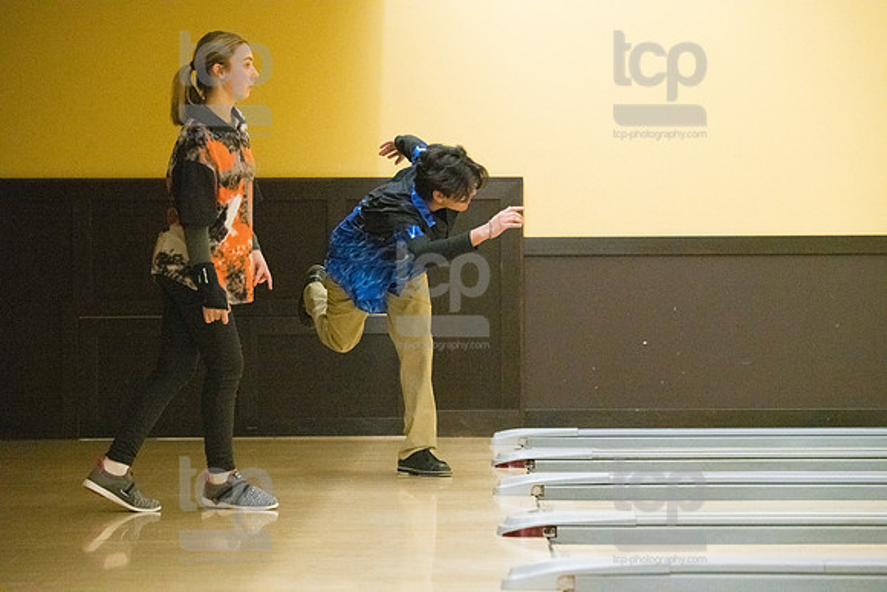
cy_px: 296
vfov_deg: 11.0
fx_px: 3080
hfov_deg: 16.4
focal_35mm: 125
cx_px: 444
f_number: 4.5
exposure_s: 1/1000
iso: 10000
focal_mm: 125
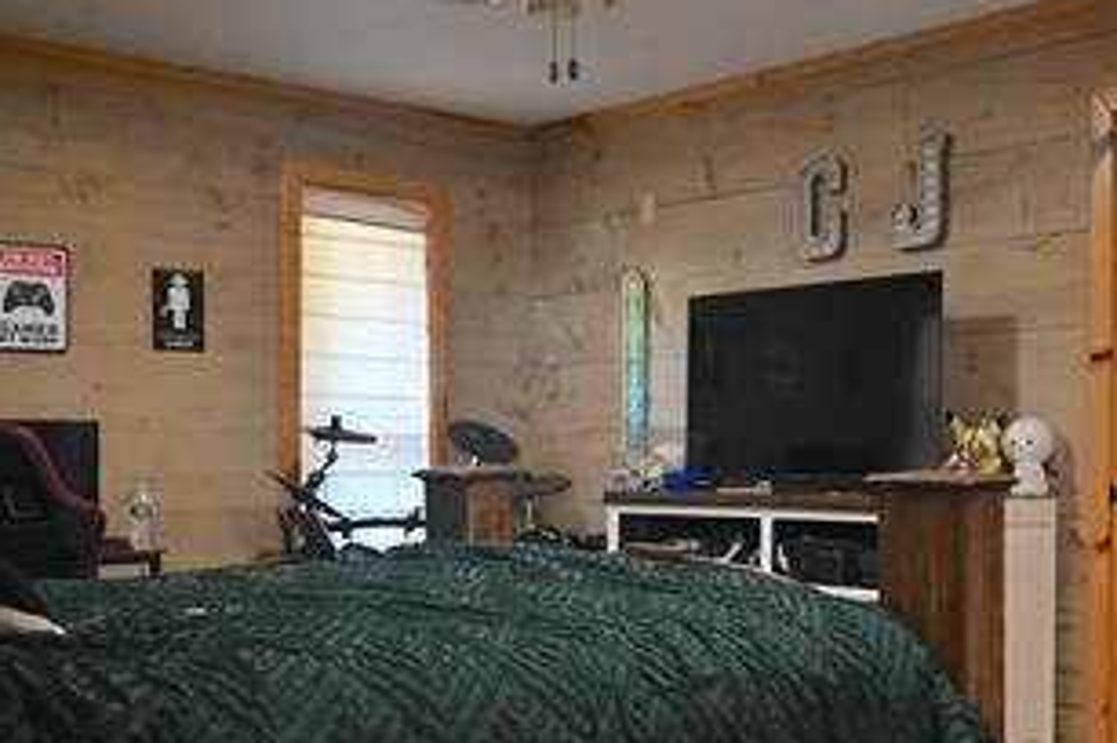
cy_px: 483
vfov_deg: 26.8
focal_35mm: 50
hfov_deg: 39.4
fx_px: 1550
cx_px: 688
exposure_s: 1/50
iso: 2000
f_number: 5
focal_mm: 24
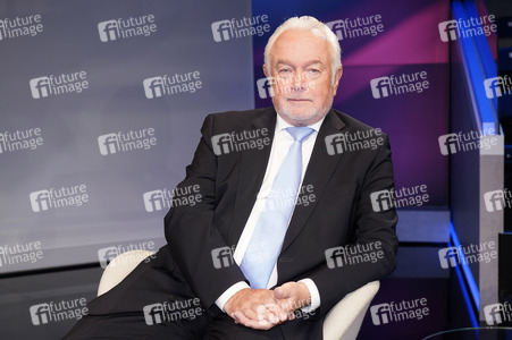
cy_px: 170
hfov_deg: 39.6
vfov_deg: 27.0
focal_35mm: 50
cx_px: 256
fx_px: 711
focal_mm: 50
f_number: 5
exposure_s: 1/125
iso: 2000
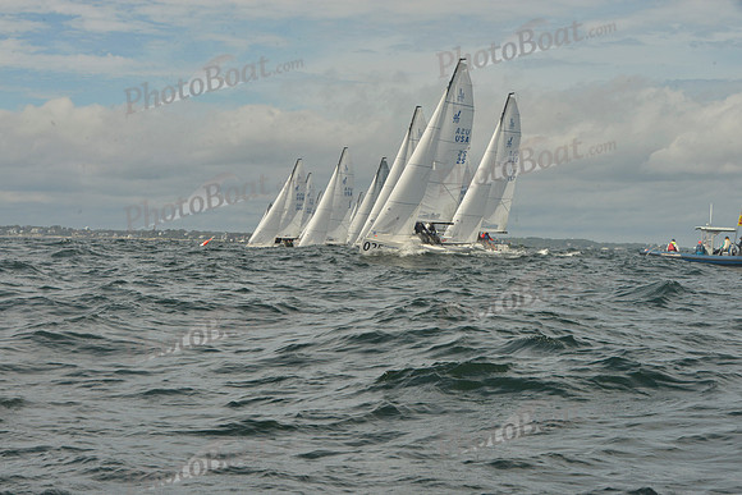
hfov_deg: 28.8
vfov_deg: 19.5
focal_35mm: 70
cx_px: 371
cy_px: 248
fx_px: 1443
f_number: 18
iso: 400
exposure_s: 1/500
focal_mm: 70
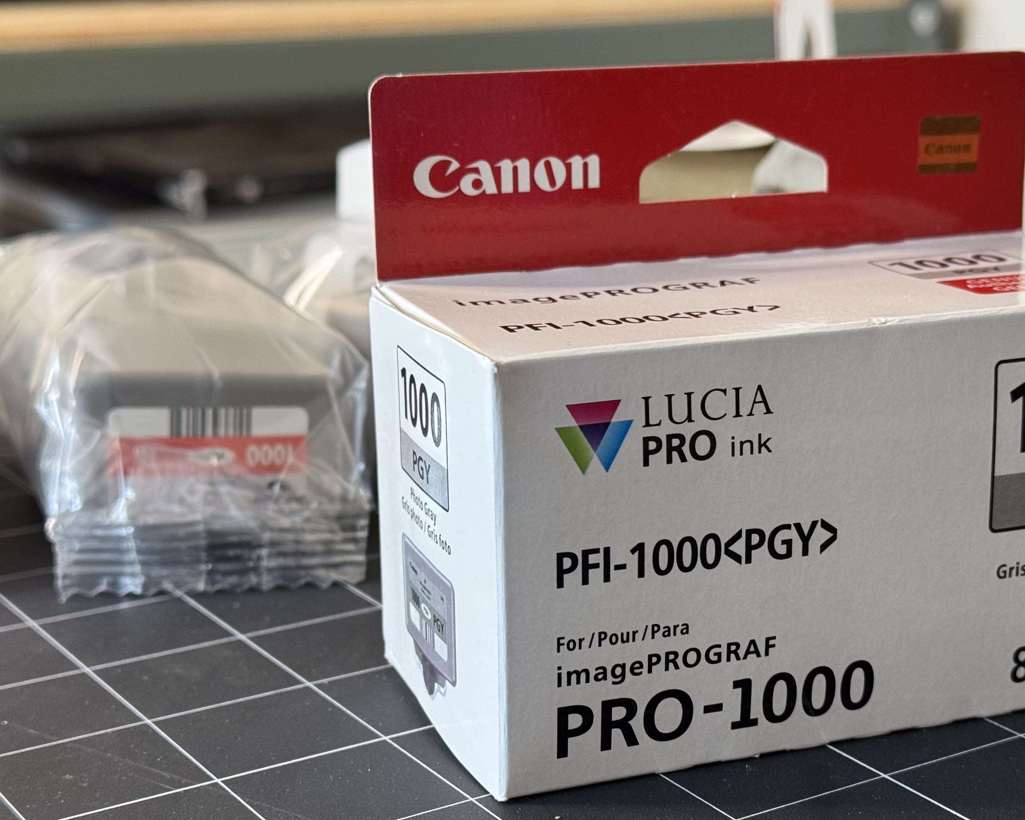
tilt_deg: -17.1
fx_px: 2033
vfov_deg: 22.8
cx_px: 663
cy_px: 515
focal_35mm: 67
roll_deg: +0.3
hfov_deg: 28.2
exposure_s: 1/60
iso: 100
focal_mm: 6.76
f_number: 1.78
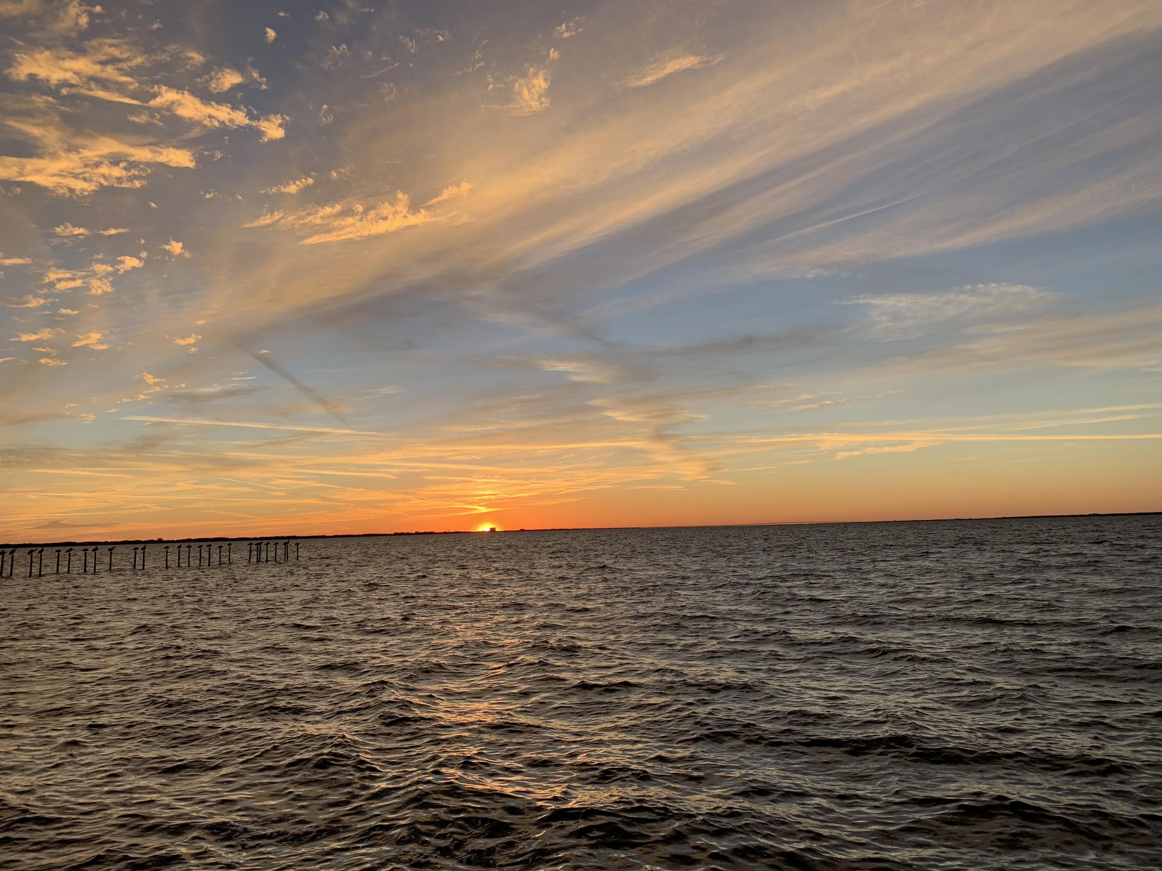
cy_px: 436
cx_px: 581
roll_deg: +1.1
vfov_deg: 53.1
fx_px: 873
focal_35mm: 26
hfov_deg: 67.3
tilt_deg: +5.7
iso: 25
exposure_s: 1/631
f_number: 1.8
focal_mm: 4.25
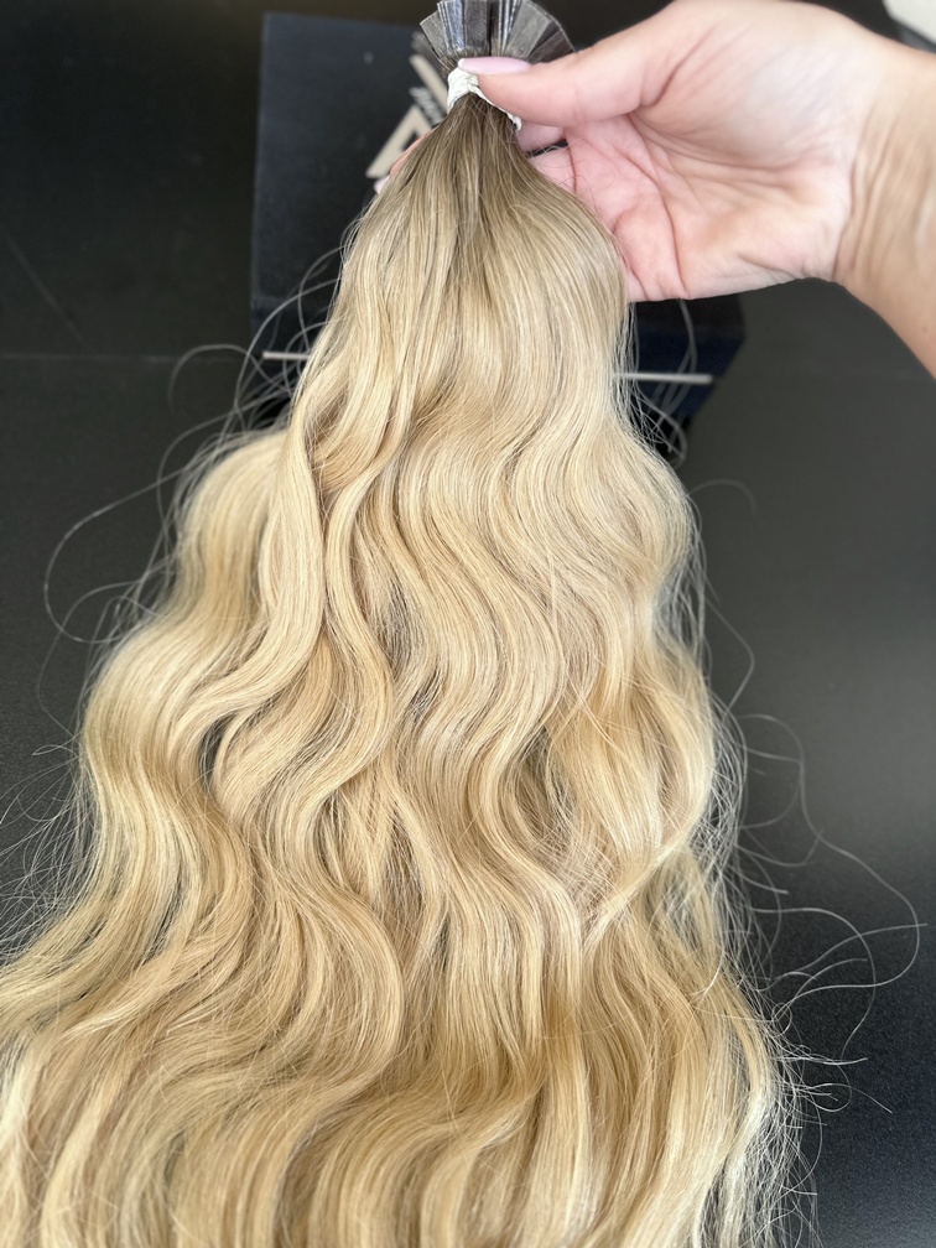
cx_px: 468
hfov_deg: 56.8
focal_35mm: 24
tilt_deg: -64.0
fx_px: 865
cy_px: 624
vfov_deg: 71.6
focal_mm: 6.86
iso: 64
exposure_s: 1/141
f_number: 1.78
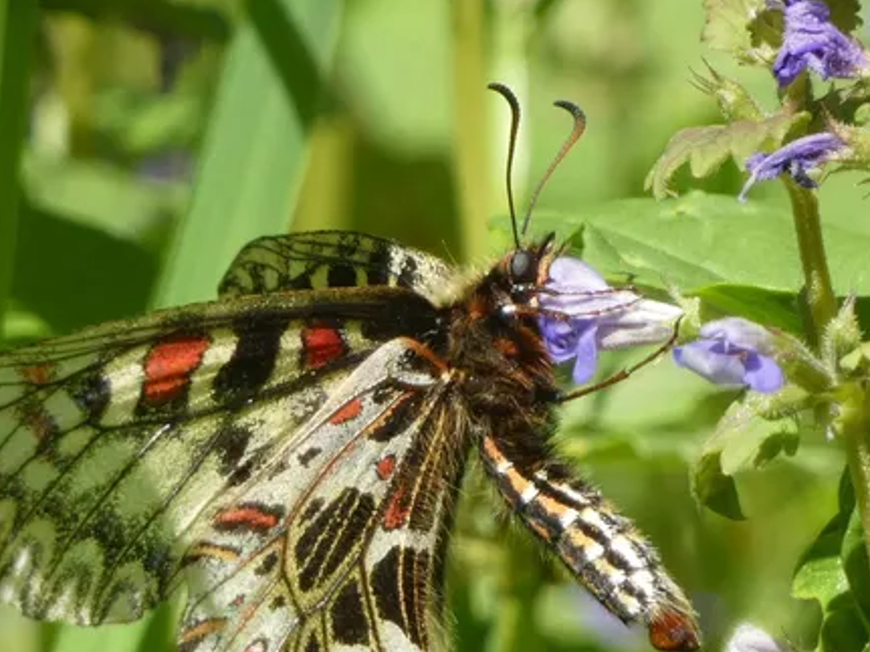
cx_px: 329
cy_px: 464
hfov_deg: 3.6
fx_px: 13869
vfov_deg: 2.7
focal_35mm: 552
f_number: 5.6
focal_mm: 66.7
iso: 80
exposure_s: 1/200
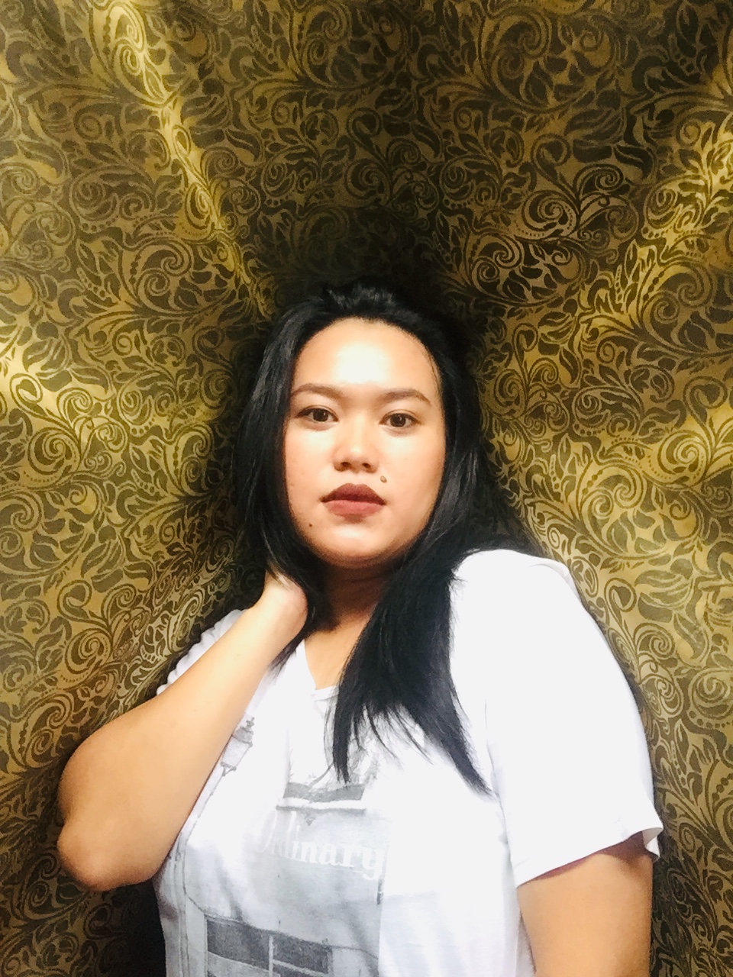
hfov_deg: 45.4
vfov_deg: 58.4
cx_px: 366
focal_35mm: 31
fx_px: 875
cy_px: 488
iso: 250
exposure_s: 1/30
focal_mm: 2.65
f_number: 2.2
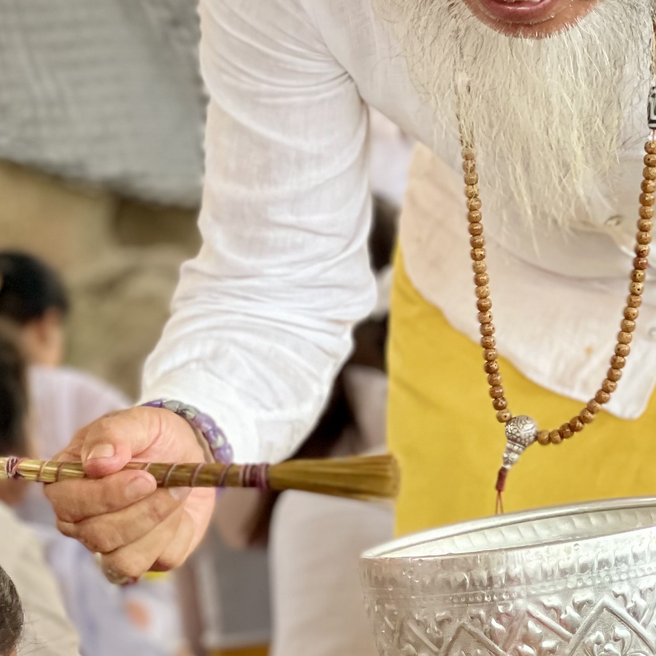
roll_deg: +3.9
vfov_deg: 13.8
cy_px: 436
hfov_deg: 13.8
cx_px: 356
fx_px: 2701
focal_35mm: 126
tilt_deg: -3.4
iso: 50
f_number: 2
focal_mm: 6
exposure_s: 1/122
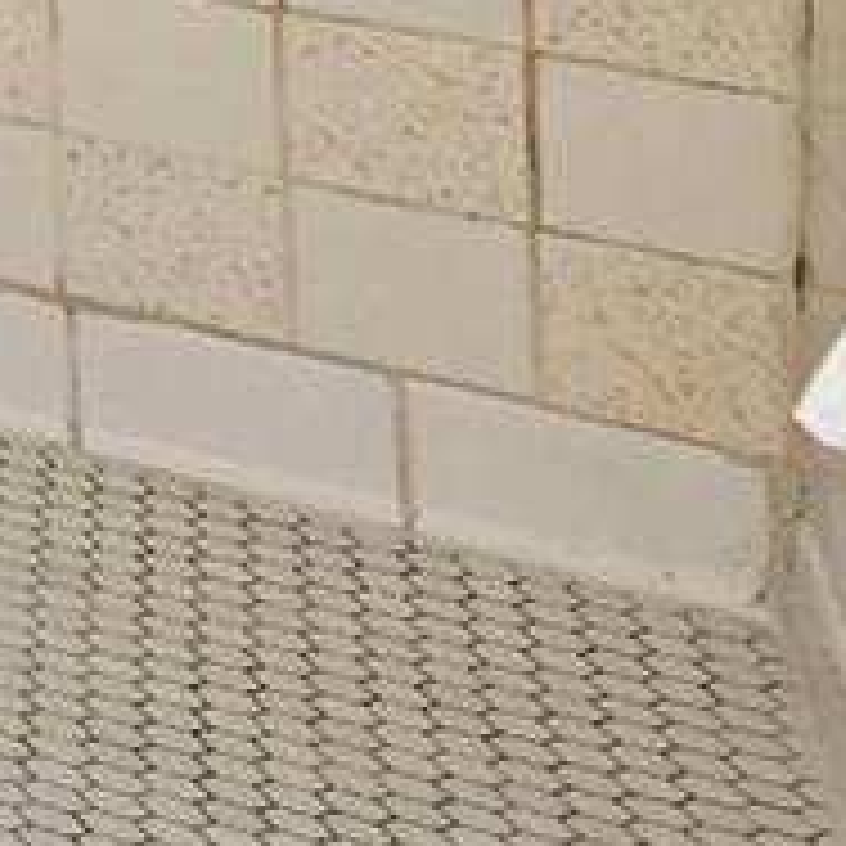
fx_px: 2793
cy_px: -1134
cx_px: -2524
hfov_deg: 8.2
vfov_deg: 13.2
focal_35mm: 101
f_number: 10
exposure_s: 1/3.33
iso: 400
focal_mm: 14
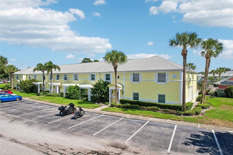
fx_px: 142
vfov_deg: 57.2
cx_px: 116
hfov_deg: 78.6
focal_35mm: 22
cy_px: 78
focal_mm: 8.4
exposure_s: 1/8000
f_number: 2.8
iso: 430
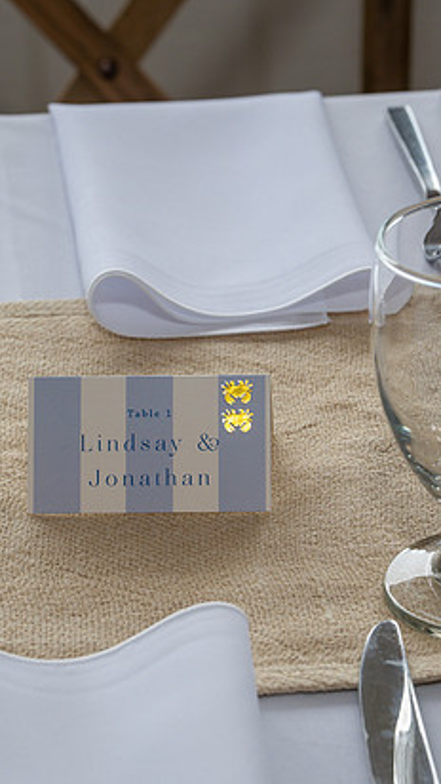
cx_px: 166
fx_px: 2763
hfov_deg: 9.1
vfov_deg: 16.1
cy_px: 439
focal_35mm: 133
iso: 640
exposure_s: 1/250
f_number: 7.1
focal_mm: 70
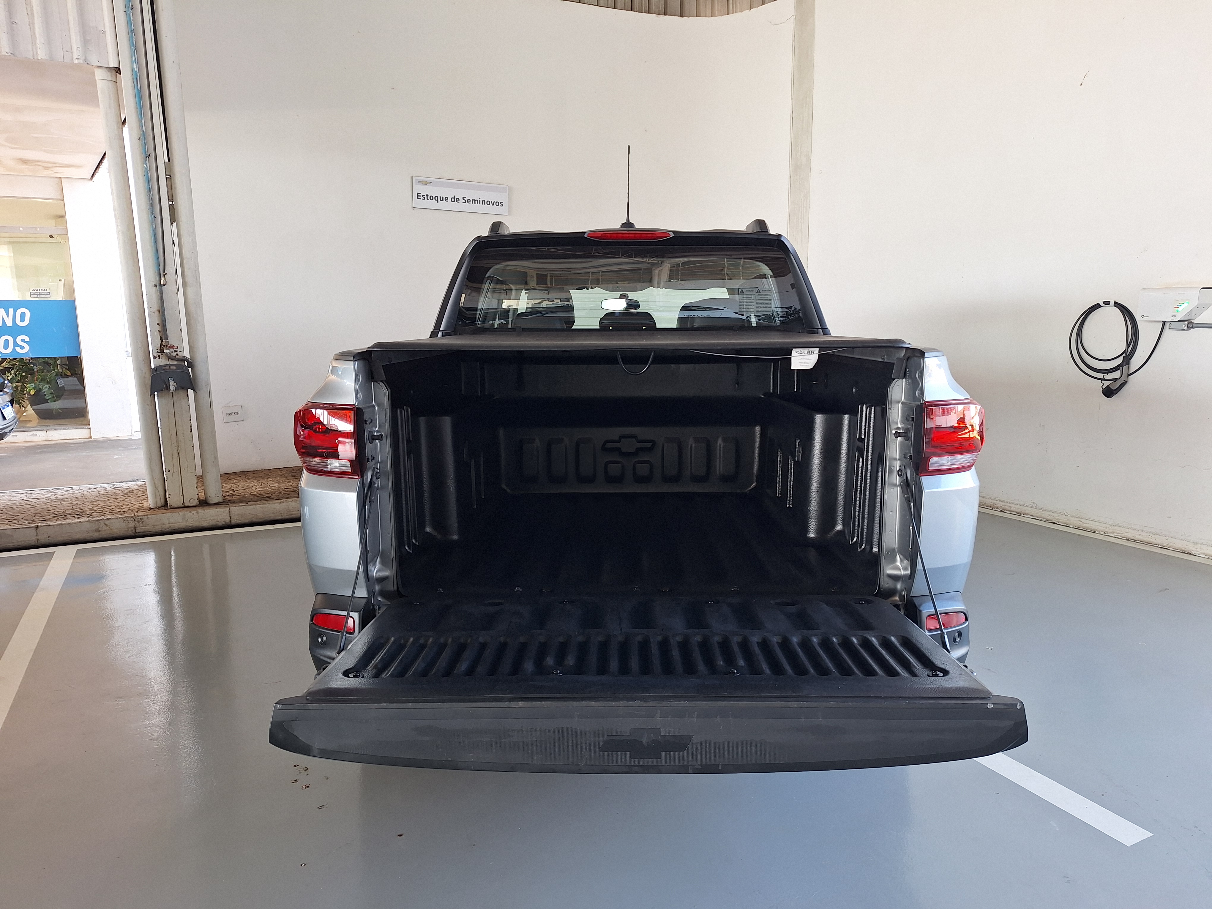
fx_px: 805
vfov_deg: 58.9
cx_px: 606
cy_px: 454
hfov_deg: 73.9
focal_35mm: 23
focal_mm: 5.54
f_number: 1.8
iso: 40
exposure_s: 1/60
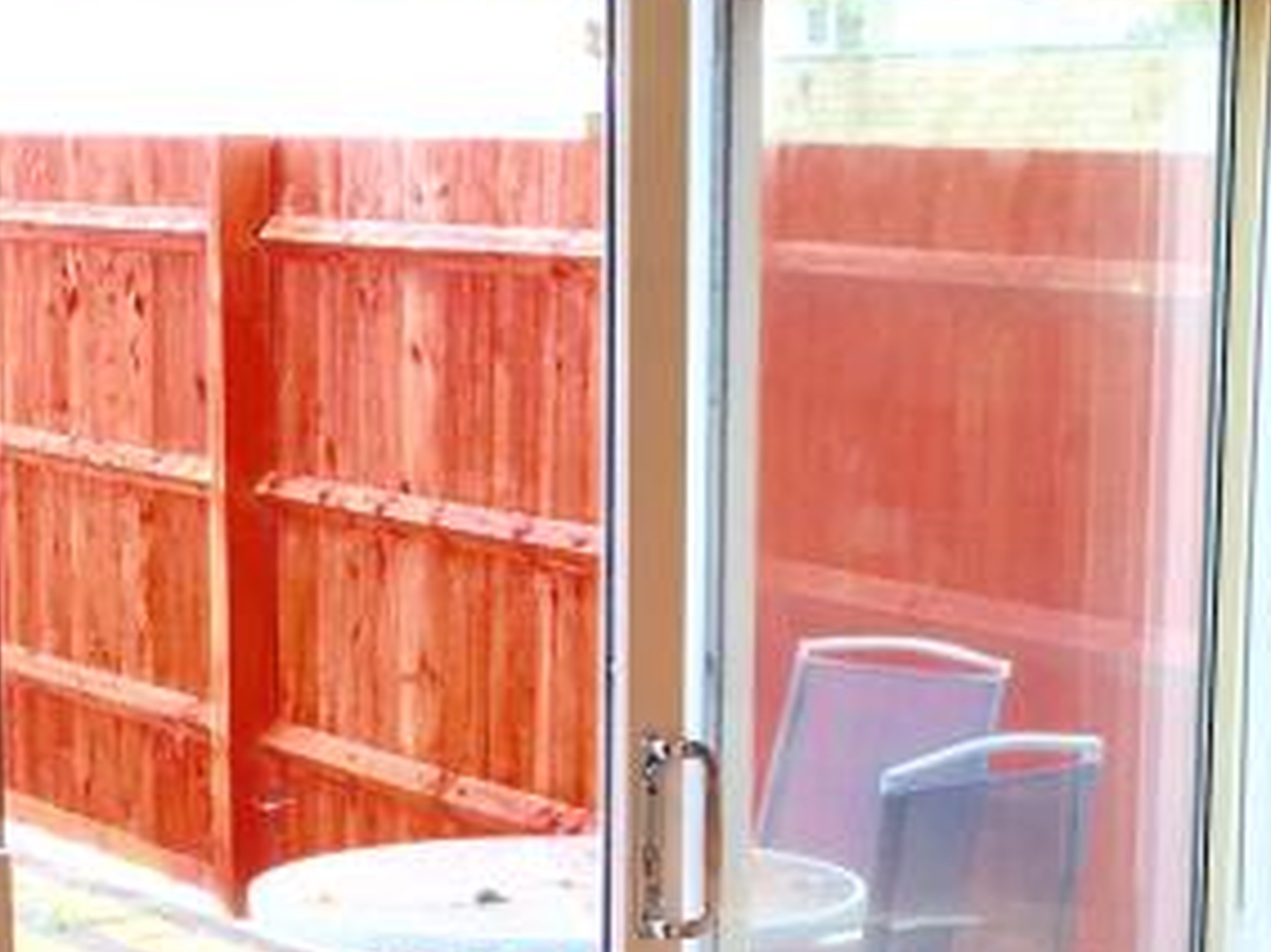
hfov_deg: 18.7
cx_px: 772
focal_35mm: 105
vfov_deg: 13.9
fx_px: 3854
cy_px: 939
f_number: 2.2
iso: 25
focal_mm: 4.15
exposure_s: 1/50
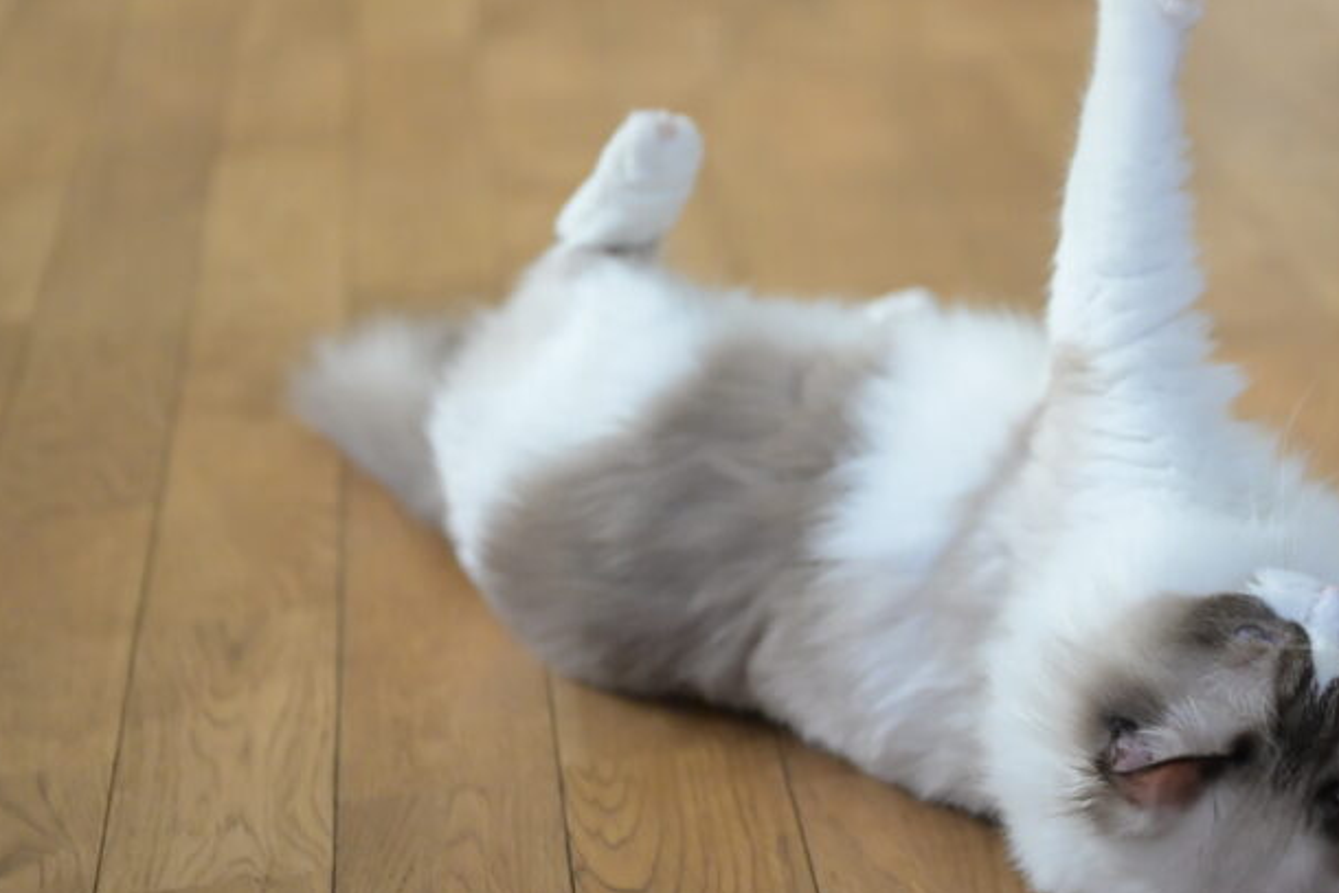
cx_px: 1109
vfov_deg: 16.3
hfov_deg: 23.7
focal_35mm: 84
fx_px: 3125
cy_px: 409
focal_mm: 50
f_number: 1.8
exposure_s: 1/3200
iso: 6400
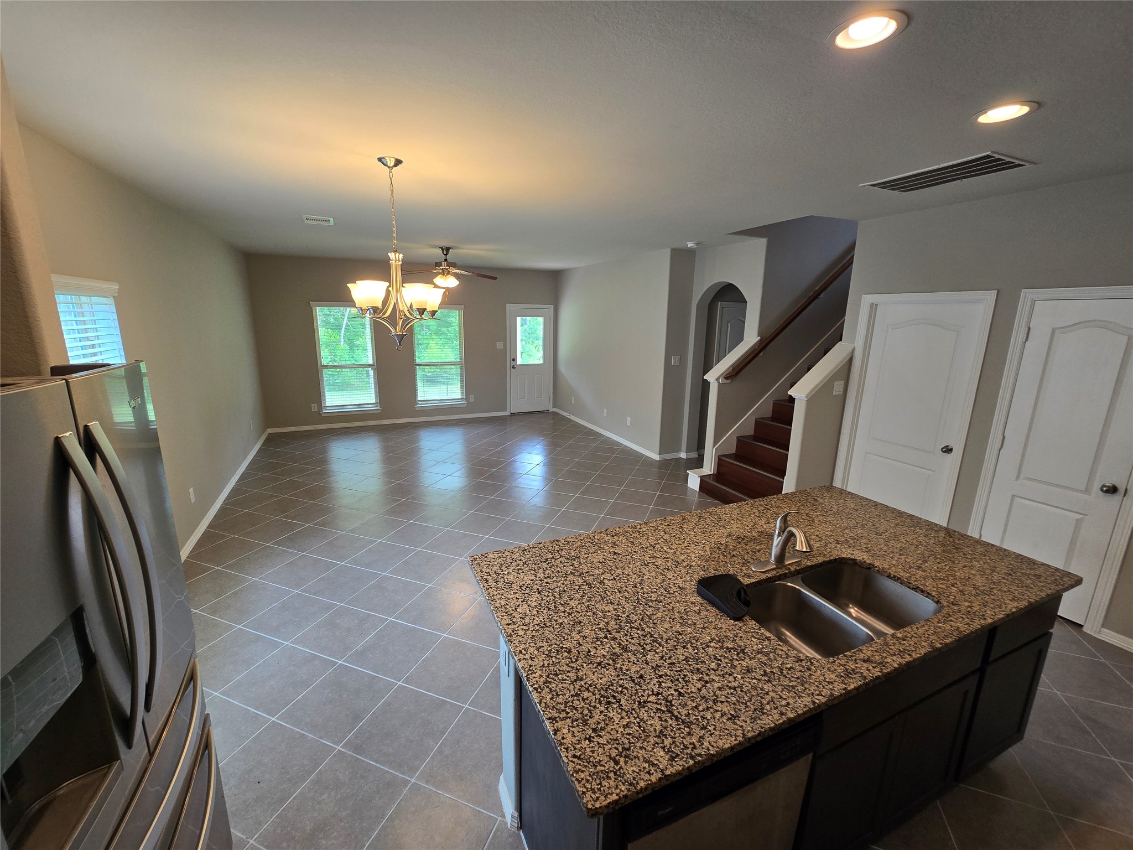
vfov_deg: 89.9
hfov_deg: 106.2
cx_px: 566
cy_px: 425
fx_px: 425
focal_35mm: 13
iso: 64
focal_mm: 2.2
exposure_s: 1/60
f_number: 2.2
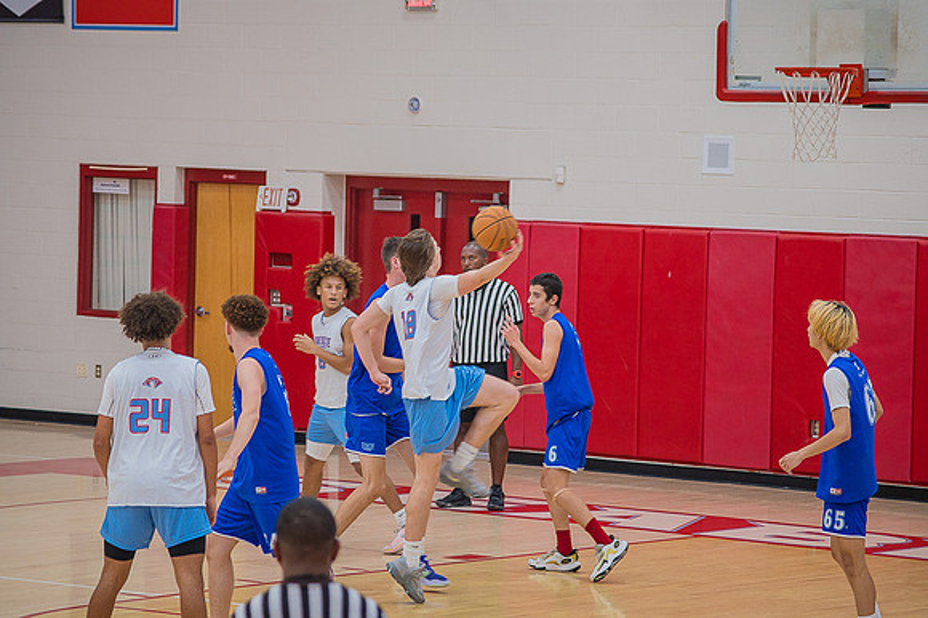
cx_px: 464
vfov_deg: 9.1
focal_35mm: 150
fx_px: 3864
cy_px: 309
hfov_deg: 13.7
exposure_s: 1/250
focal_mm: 150
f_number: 5
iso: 1000
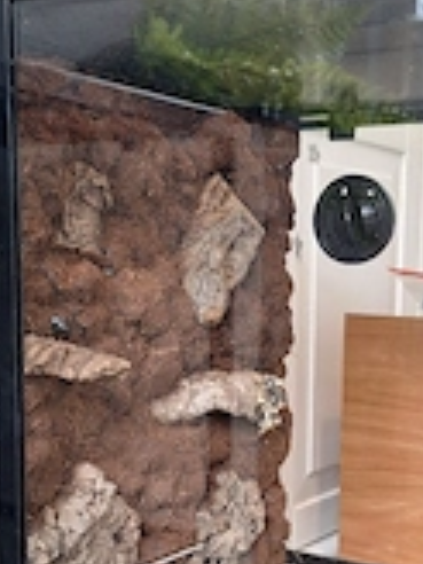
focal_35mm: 56
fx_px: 912
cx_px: 299
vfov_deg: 33.8
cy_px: 413
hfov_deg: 25.9
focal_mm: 5.54
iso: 320
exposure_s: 1/33
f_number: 1.8
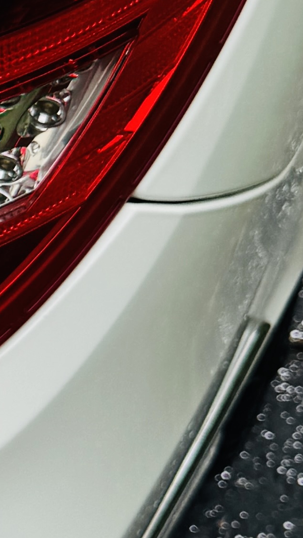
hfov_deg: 7.9
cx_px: -599
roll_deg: +7.0
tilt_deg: -34.9
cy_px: 155
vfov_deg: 16.2
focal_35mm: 132
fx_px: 1886
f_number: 1.78
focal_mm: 6.76
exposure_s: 1/1488
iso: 80
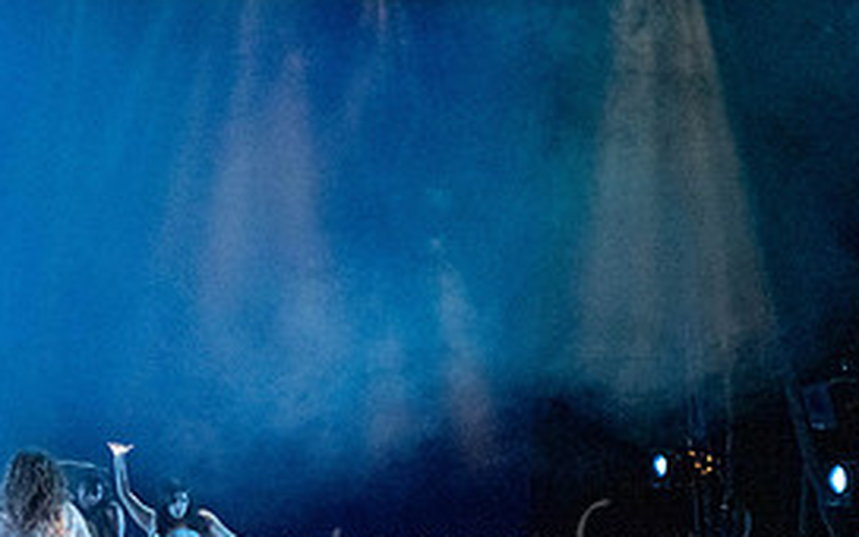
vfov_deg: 12.9
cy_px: 605
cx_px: -48
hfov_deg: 20.2
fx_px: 2318
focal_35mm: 99
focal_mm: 42
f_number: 2.8
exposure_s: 1/320
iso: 5000
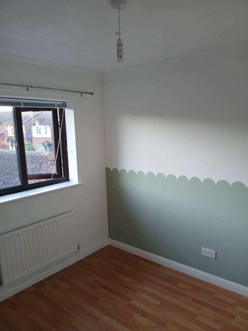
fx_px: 248
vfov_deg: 67.3
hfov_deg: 53.1
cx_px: 124
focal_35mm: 26
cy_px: 166
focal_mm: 3.98
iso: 100
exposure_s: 1/50
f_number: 1.8
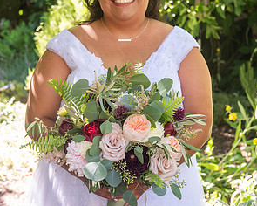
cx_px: 128
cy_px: 64
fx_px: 631
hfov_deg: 23.0
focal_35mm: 83
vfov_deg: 18.4
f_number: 5
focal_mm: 58
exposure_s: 1/125
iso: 640
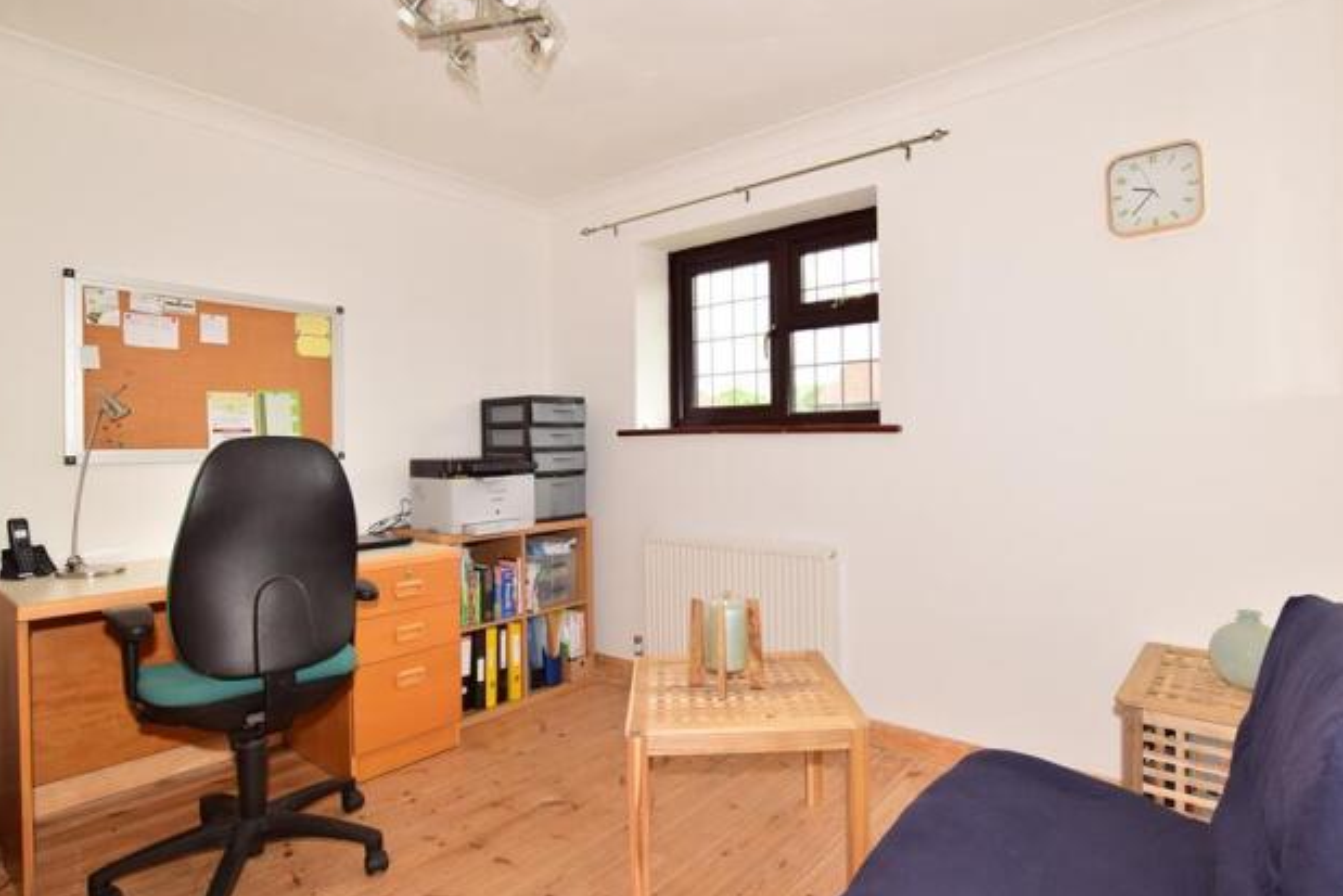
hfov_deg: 89.1
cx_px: 692
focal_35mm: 18
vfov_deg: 66.6
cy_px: 439
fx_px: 681
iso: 400
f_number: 6.3
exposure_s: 1/160
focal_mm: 11.5
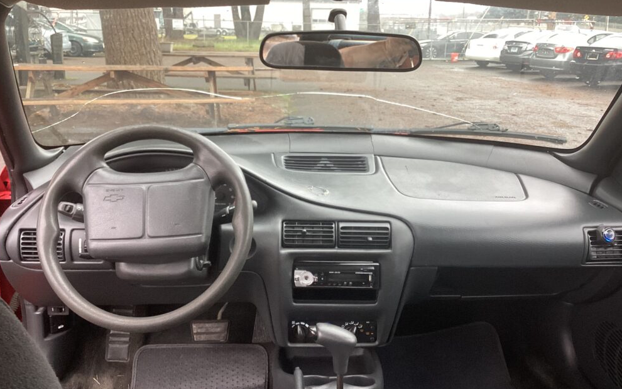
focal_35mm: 34
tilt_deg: -15.7
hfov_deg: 56.7
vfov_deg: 37.3
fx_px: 576
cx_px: 314
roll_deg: -1.3
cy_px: 185
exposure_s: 1/60
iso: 80
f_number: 2.4
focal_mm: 3.3
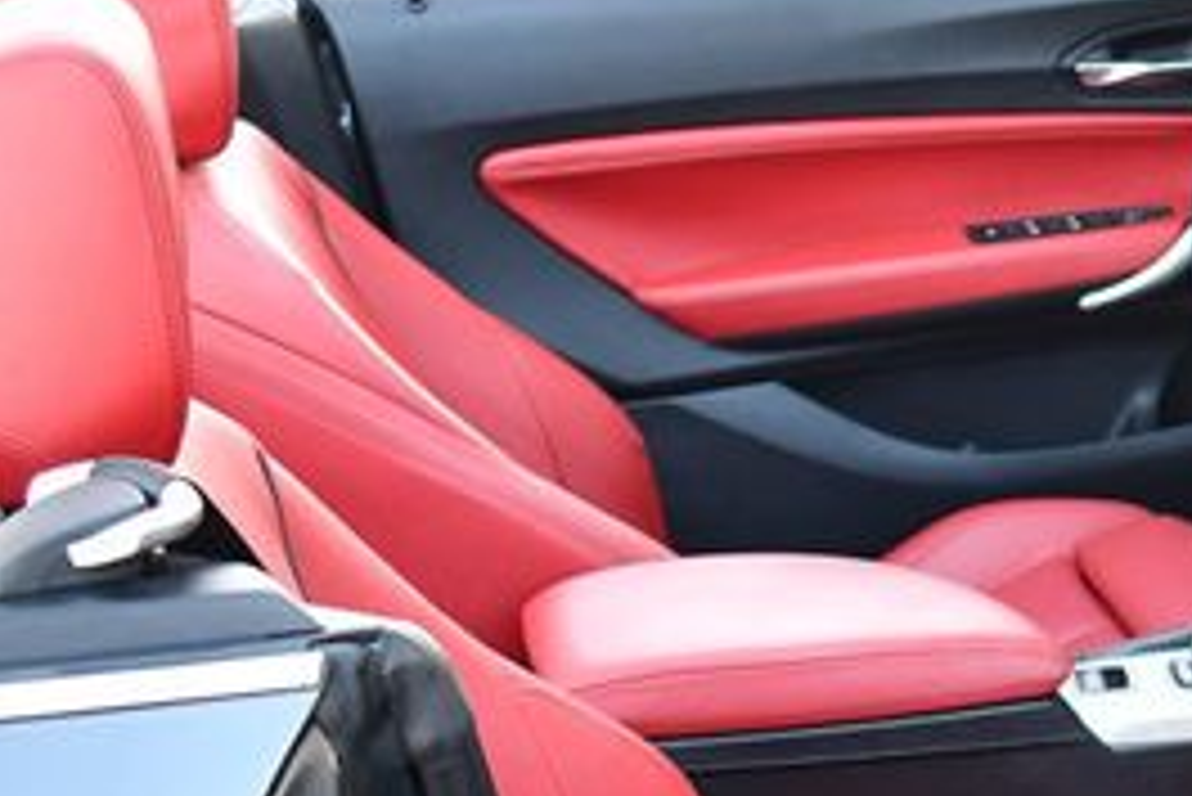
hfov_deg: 22.4
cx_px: 1219
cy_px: 702
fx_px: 2882
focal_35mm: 87
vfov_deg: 15.6
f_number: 3.5
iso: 800
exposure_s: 1/200
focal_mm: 18
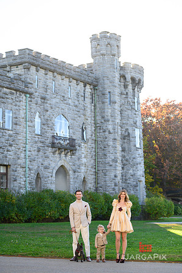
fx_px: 593
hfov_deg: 17.5
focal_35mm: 78
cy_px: 136
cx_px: 91
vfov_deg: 26.0
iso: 1600
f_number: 3.2
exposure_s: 1/4000
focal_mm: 78
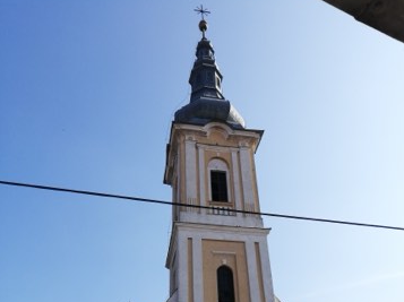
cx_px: 203
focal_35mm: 35
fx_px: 408
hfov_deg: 52.7
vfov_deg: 38.3
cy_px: 261
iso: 50
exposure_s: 1/887
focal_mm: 3.81
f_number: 2.2
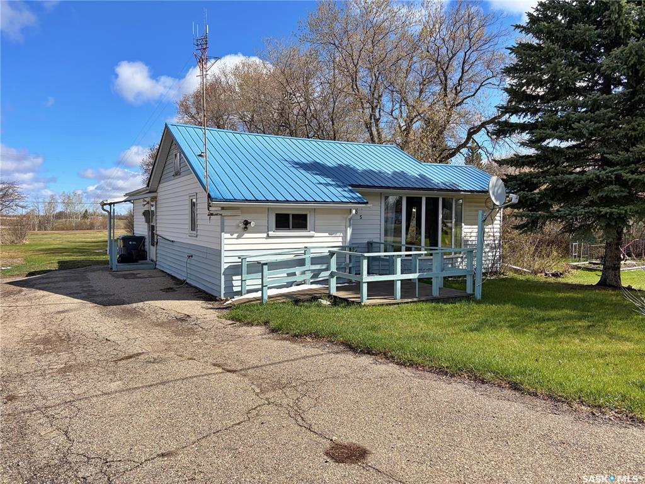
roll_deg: -0.7
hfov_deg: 67.3
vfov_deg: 53.1
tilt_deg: -2.3
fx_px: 484
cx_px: 322
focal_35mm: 26
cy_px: 242
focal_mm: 5.96
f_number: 1.6
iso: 50
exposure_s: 1/3448
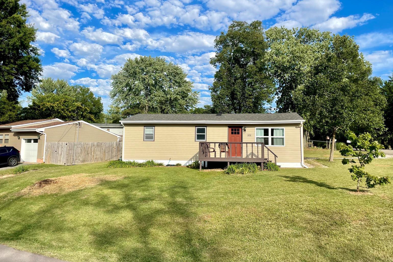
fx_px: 306
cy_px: 125
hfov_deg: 65.5
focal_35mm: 28
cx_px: 200
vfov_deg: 46.4
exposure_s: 1/3205
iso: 32
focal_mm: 4.2
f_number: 1.6
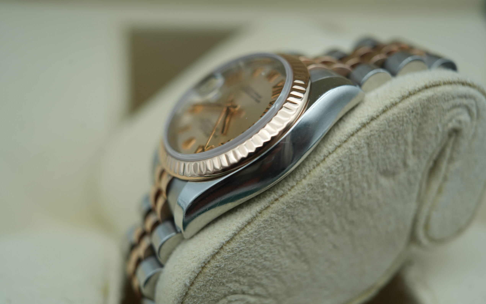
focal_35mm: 36
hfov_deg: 54.0
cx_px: 242
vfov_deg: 35.3
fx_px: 477
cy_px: 152
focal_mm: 35
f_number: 5
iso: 400
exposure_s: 1/250
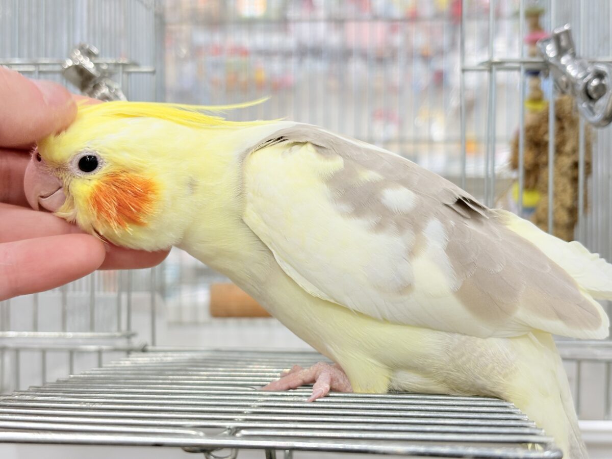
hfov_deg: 36.8
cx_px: 306
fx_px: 919
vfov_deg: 28.0
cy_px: 230
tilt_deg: -0.2
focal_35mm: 52
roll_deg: -0.4
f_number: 1.6
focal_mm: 5.96
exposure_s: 1/50
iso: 40
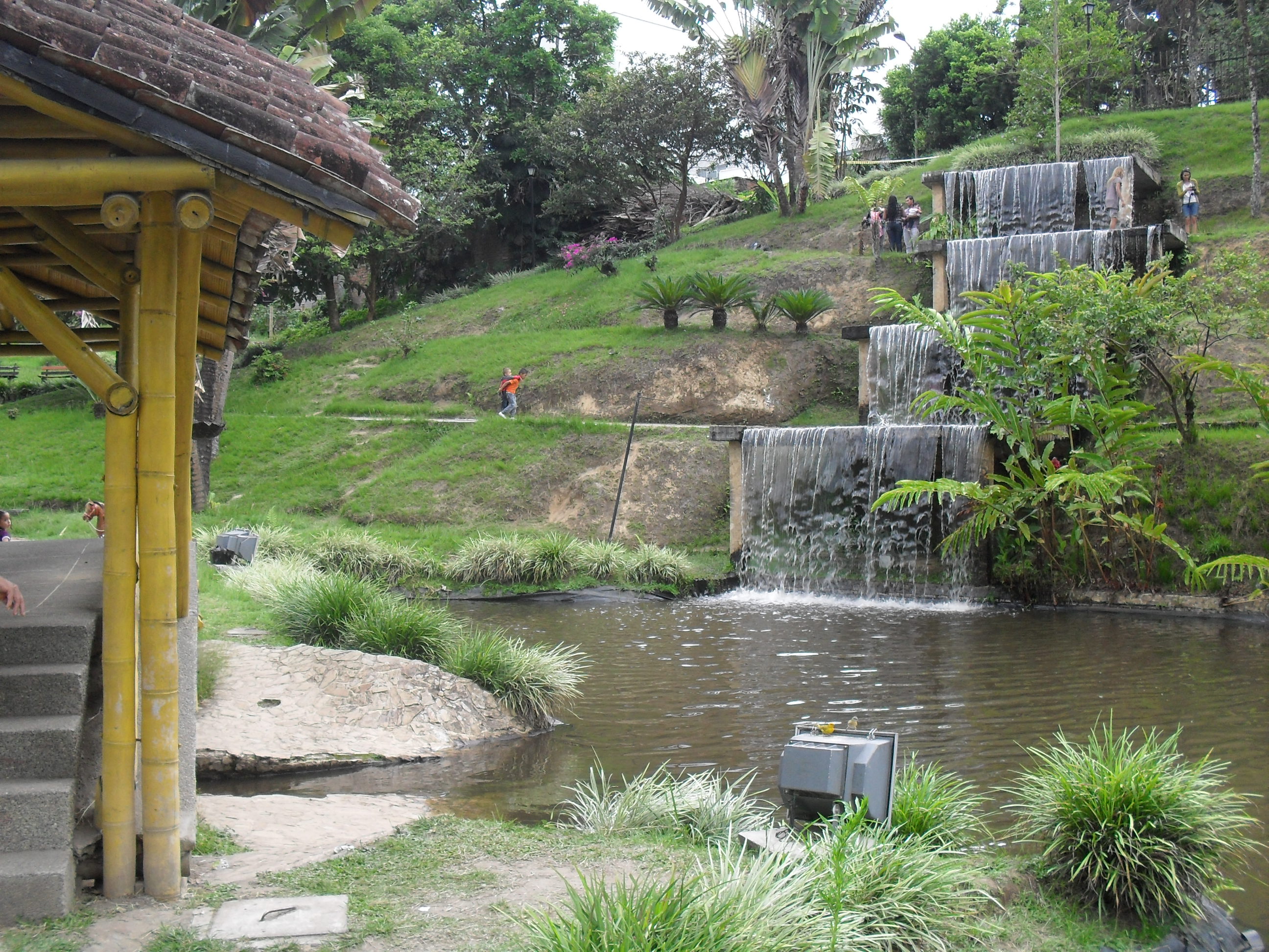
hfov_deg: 49.0
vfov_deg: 37.7
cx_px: 634
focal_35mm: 38
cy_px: 476
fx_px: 1393
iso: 80
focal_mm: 6.3
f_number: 2.8
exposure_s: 1/125
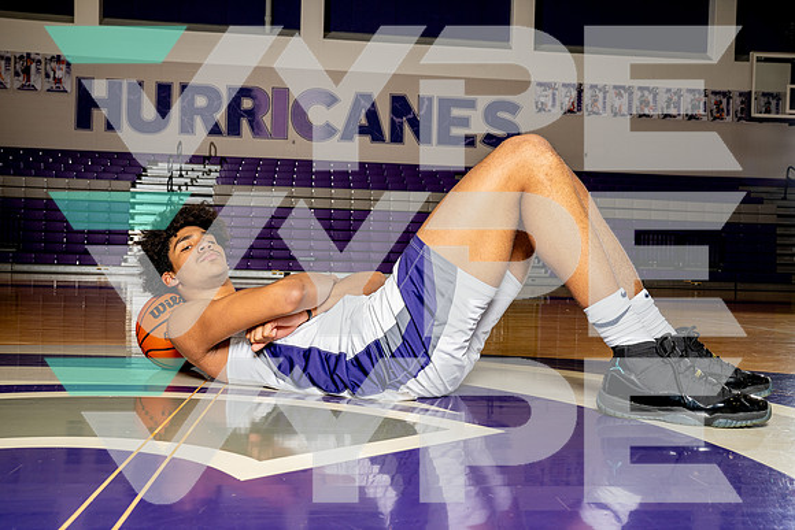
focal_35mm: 35
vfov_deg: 37.9
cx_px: 398
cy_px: 265
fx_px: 773
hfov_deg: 54.4
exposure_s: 1/250
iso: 400
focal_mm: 35
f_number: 8
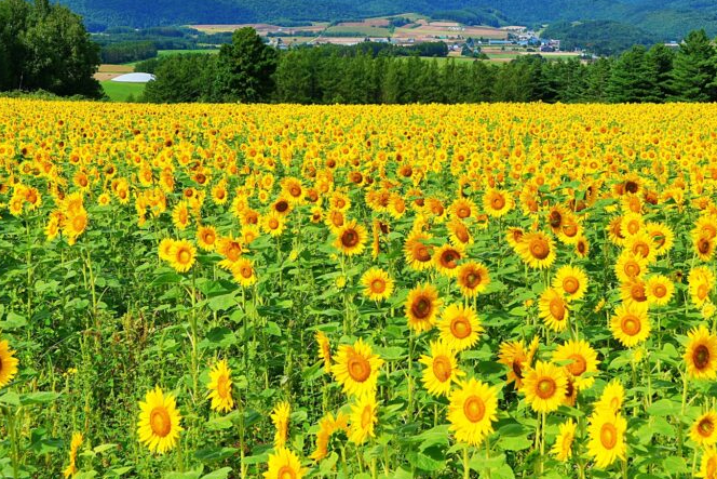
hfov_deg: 27.3
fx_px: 1474
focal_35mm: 74
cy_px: 118
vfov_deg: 18.3
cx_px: 370
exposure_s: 1/320
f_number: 9
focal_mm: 32
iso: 100
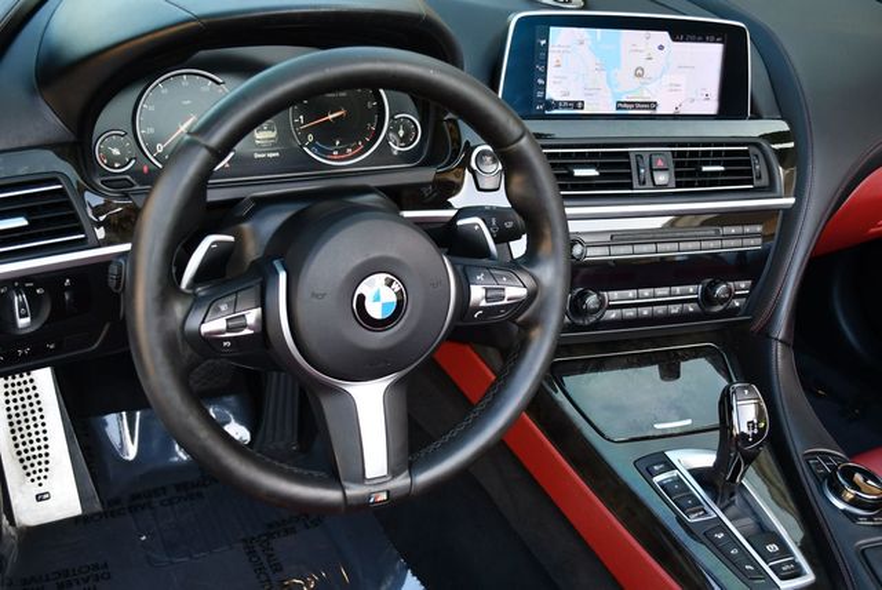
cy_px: 295
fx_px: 981
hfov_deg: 48.4
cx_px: 441
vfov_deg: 33.5
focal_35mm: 40
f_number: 3.8
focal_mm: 20
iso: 560
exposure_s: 1/250
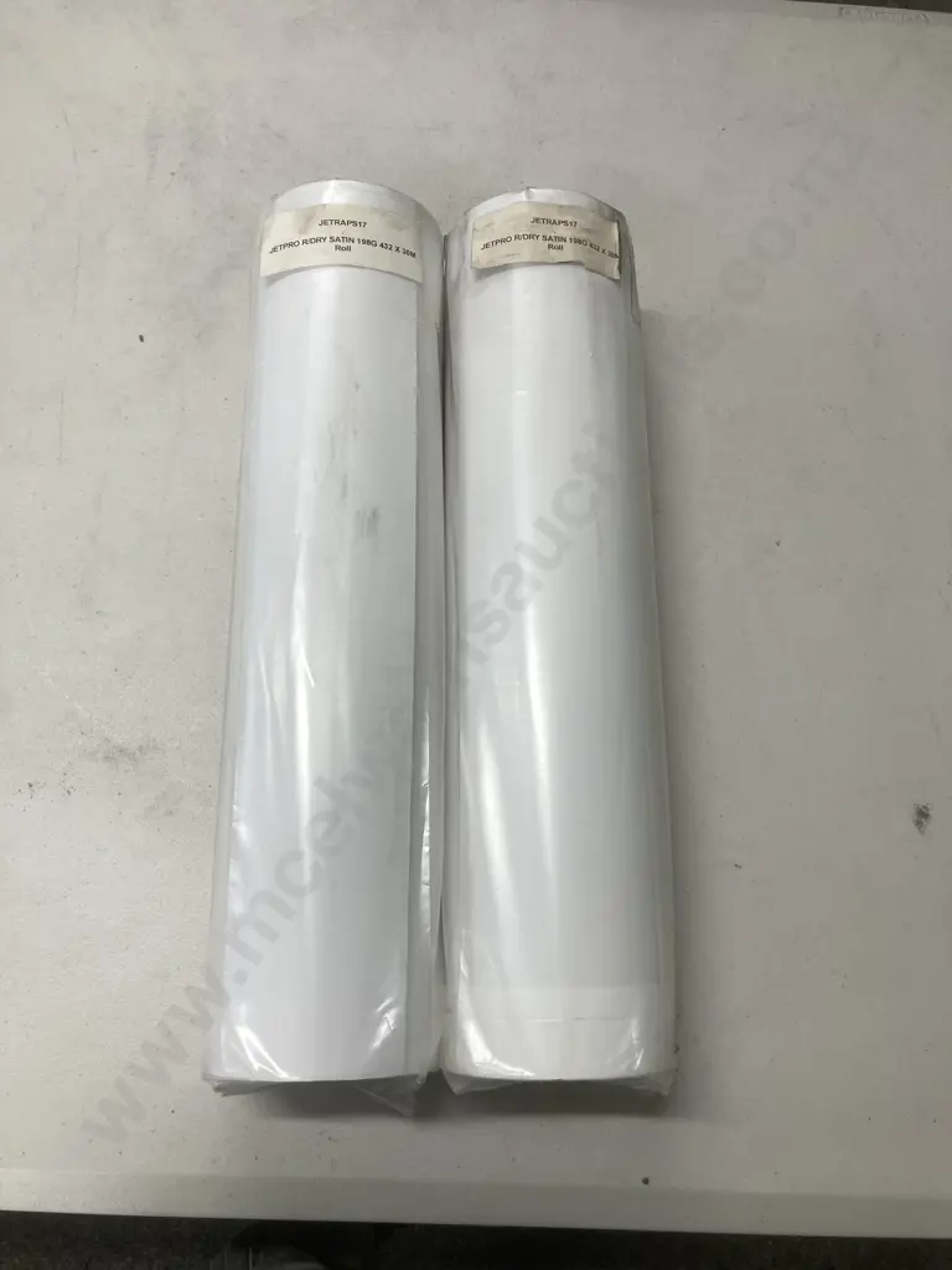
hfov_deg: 49.7
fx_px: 1027
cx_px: 476
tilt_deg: -73.9
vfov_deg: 63.4
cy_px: 635
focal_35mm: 28
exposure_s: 1/100
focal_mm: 3.99
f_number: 1.8
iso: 80
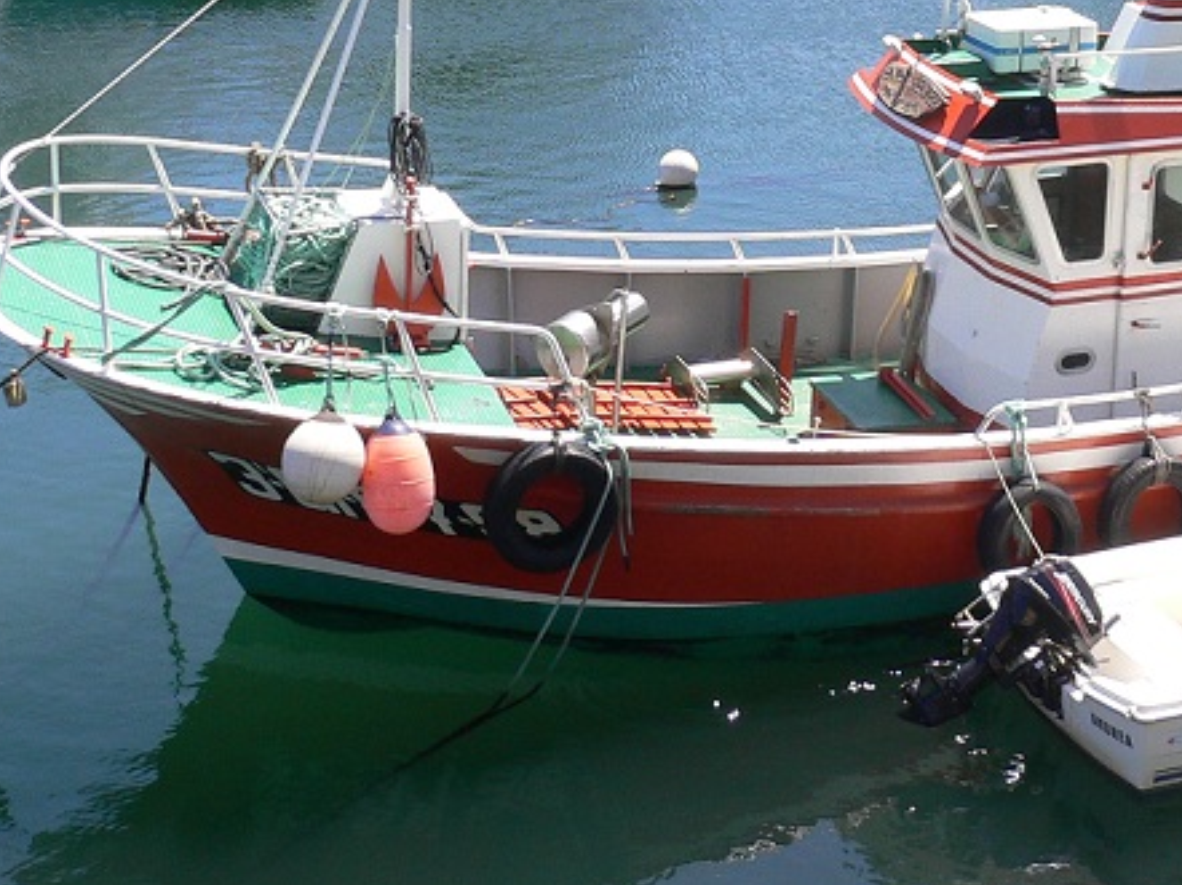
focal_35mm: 71
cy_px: 21
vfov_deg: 20.1
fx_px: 2423
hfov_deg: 27.2
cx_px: 813
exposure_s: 1/160
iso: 80
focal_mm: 5.8
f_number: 5.6
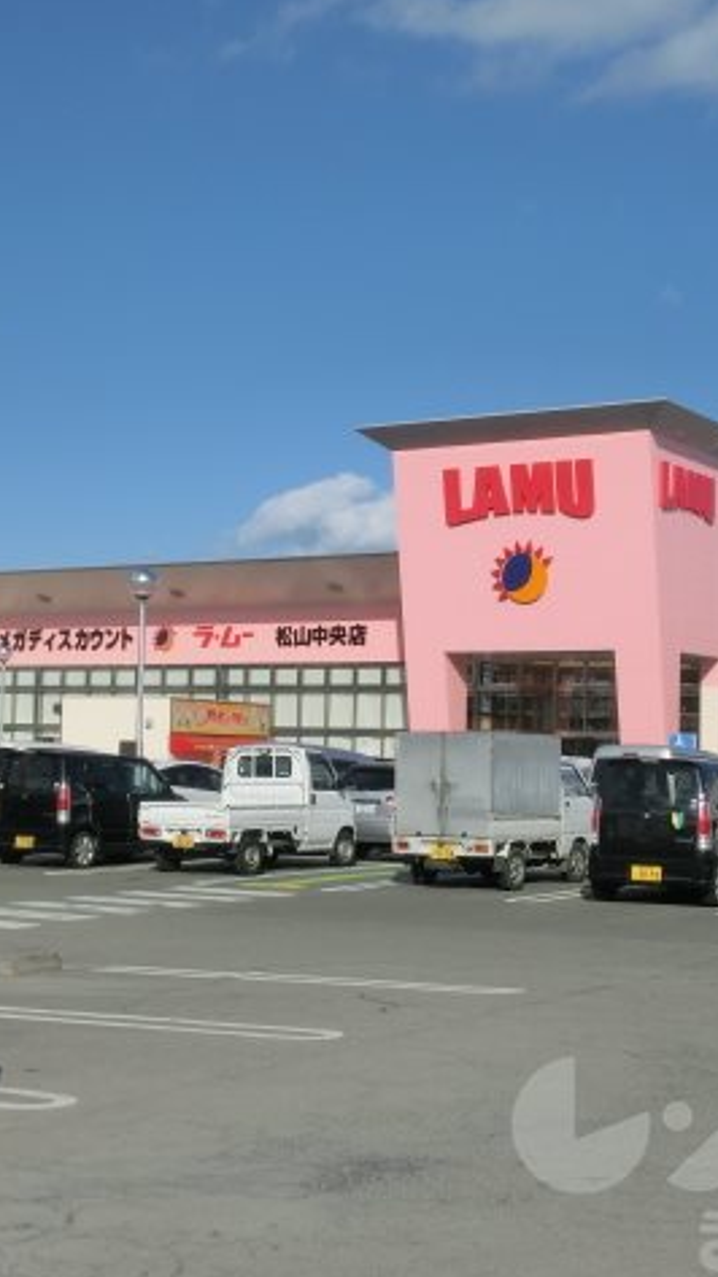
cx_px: 321
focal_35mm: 56
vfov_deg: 37.2
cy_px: 637
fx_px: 1896
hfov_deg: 21.4
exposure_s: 1/250
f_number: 9.9
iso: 80
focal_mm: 6.67
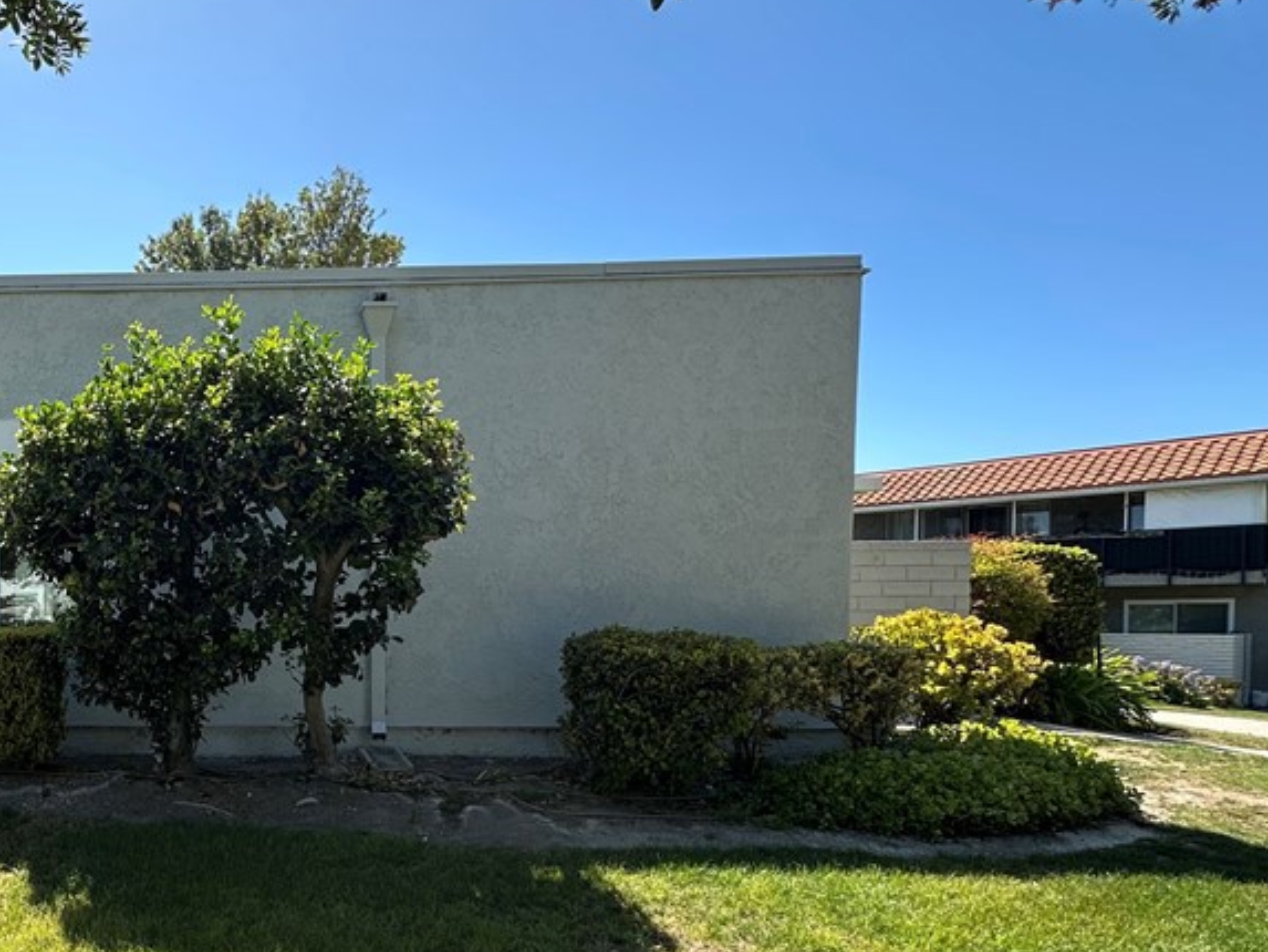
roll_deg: -0.3
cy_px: 640
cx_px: 199
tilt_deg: -1.1
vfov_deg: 53.7
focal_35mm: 25
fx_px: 916
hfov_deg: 61.7
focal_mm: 2.22
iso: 40
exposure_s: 1/358
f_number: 2.2
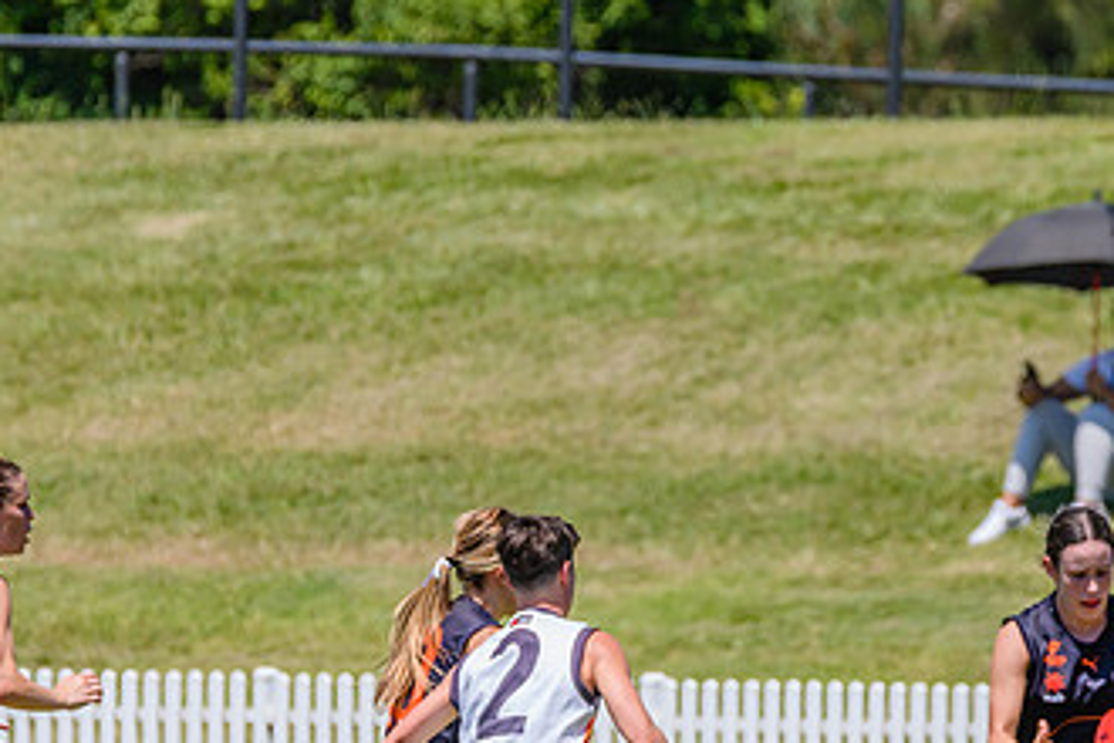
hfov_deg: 2.4
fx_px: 26394
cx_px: 640
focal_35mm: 853
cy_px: 596
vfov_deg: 1.6
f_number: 10
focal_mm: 450
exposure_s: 1/2000
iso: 800
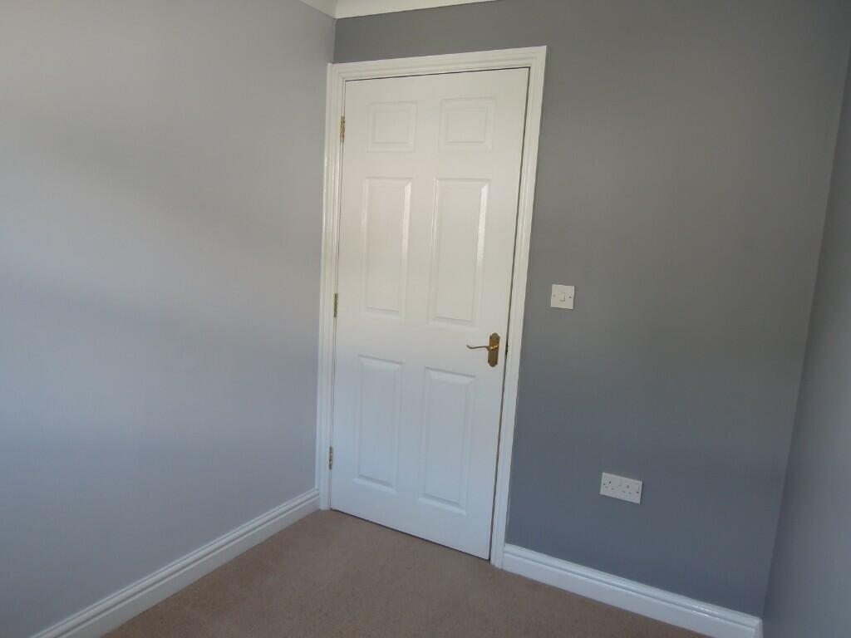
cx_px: 426
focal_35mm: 24
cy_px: 319
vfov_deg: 56.8
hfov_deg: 71.6
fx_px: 590
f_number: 2.8
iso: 160
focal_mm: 4.3
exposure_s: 1/60
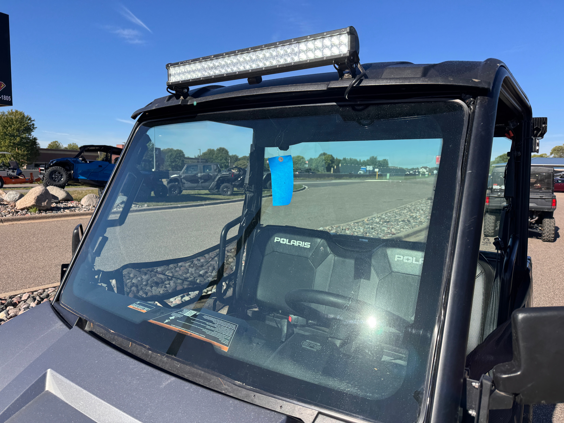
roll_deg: -1.2
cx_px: 282
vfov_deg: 56.8
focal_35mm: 24
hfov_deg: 71.6
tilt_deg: -6.4
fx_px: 391
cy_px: 212
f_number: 1.78
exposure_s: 1/3413
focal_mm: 6.76
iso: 80
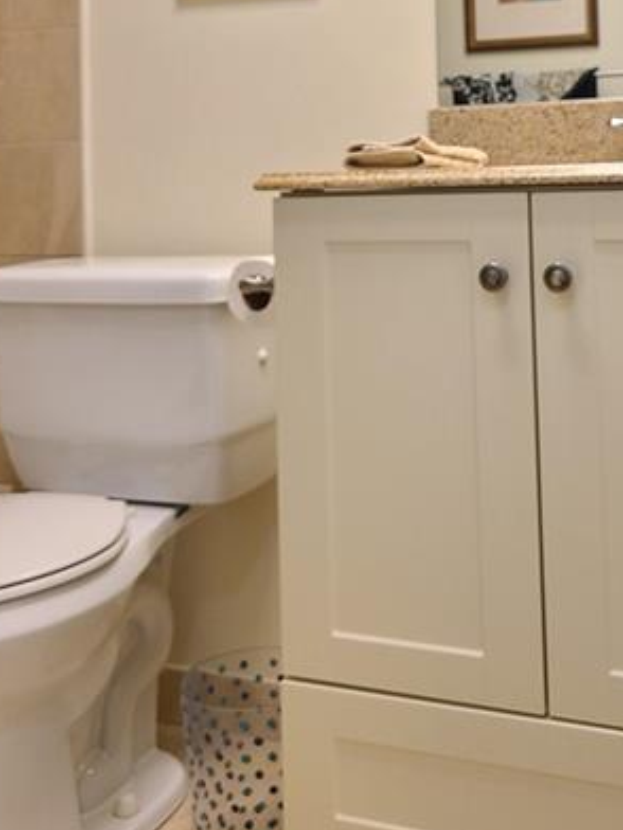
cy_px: 119
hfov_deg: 28.5
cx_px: 375
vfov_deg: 35.7
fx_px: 1224
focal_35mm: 51
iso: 80
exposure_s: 1/59
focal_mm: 5.4
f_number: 1.8
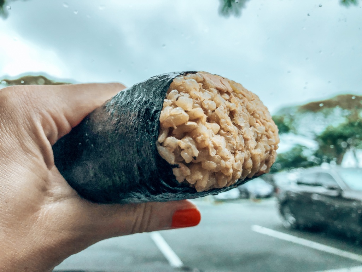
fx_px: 293
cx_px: 181
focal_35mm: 28
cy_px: 136
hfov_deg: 63.4
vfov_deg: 49.7
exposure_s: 1/500
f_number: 1.8
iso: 20
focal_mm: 3.99
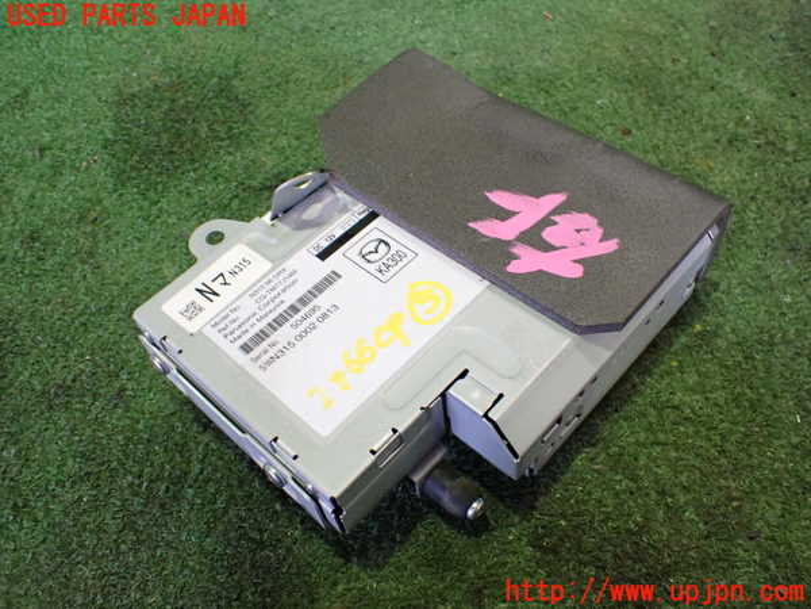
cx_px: 406
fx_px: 703
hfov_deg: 60.0
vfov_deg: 46.8
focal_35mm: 30
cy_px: 304
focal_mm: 5.4
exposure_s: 1/60
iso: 800
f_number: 2.3
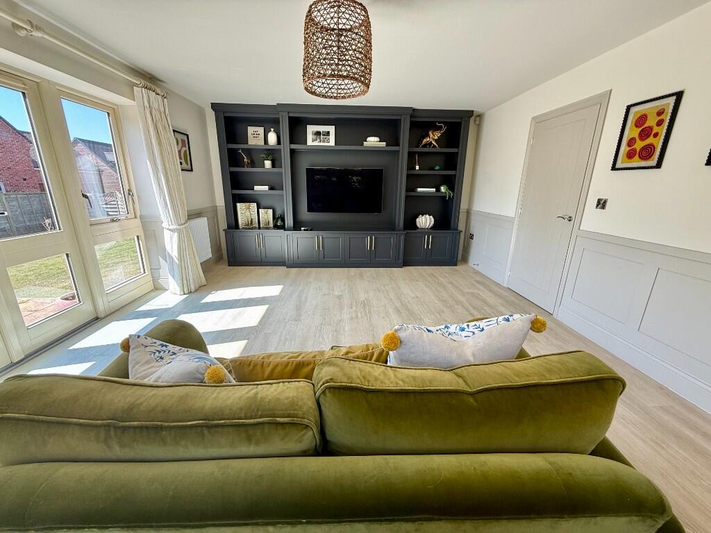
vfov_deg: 85.7
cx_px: 356
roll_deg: -1.2
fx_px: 288
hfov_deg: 102.1
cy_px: 266
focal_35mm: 14
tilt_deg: -15.5
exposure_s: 1/99
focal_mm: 2.22
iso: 64
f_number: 2.2
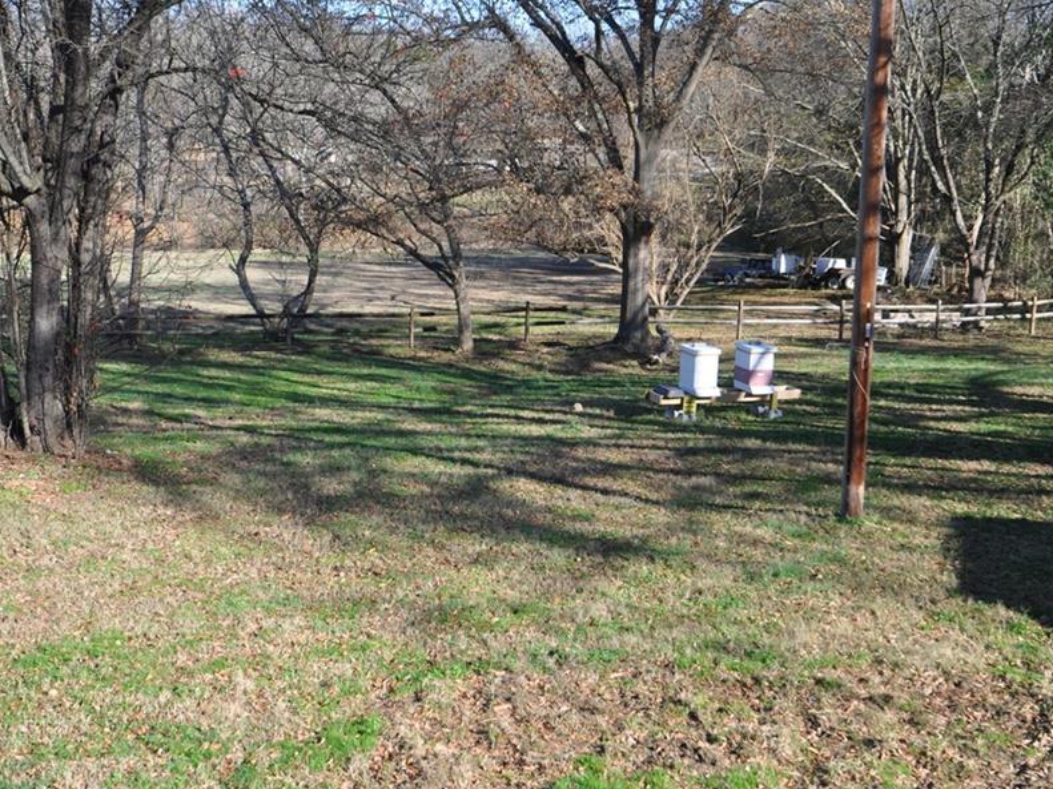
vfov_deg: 35.1
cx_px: 554
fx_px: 1247
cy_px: 388
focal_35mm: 41
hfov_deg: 45.8
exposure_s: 1/200
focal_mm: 22
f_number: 7.1
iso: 200
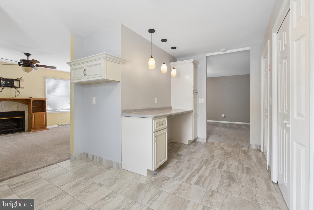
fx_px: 144
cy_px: 105
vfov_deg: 72.1
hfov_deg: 95.0
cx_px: 157
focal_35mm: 16
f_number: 8
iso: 400
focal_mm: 11
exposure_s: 1/30
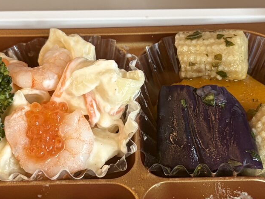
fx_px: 819
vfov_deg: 13.8
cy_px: 92
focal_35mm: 107
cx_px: 118
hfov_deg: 18.4
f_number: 1.6
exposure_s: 1/122
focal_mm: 5.96
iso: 80
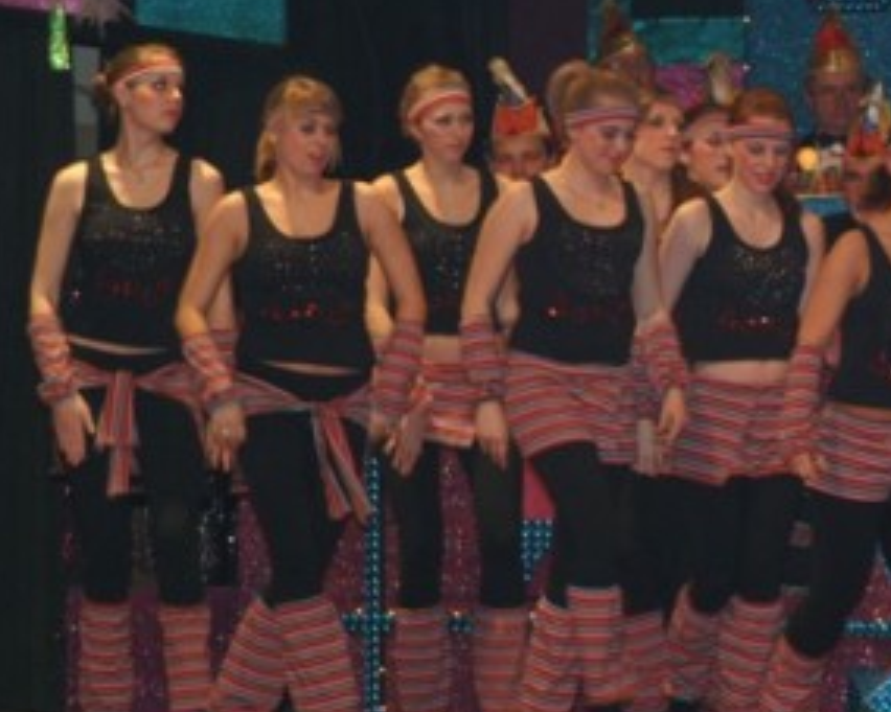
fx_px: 5663
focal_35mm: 215
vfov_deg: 7.2
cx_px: 781
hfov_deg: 9.0
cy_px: 262
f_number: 5.6
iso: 400
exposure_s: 1/60
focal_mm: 85
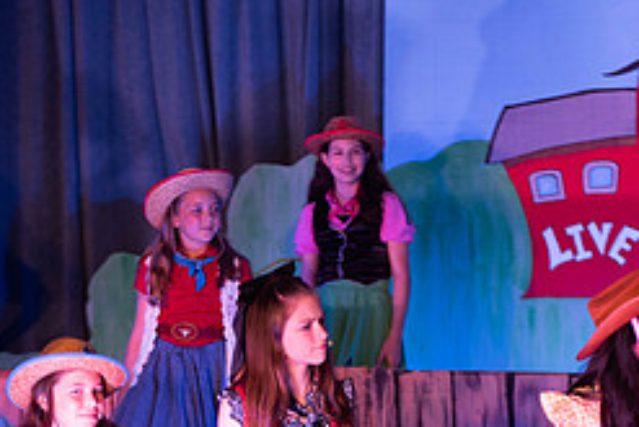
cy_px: 454
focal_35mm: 294
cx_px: 424
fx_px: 5221
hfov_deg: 7.0
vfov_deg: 4.7
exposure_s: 1/125
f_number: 2.8
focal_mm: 125
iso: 640
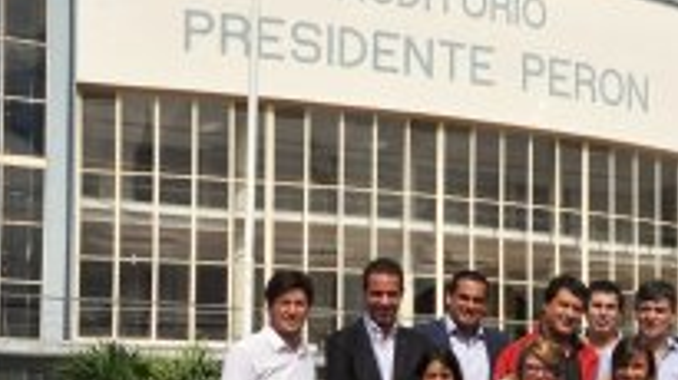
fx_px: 1725
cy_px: 350
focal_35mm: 96
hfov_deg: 21.6
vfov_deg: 12.5
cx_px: 645
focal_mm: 28
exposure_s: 1/320
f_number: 16
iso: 200
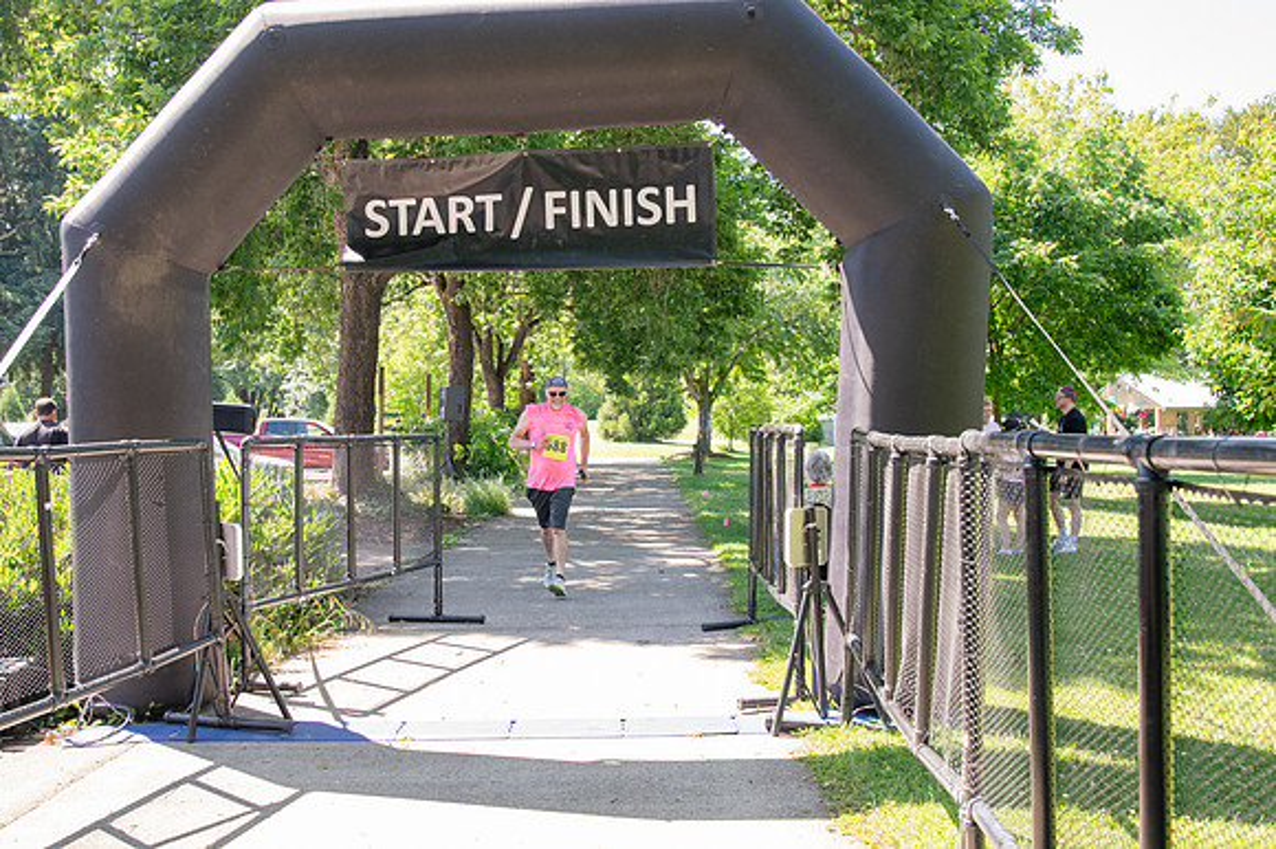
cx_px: 638
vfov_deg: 36.8
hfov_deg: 53.2
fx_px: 1275
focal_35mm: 36
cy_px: 424
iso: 500
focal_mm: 24
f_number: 4
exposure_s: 1/400
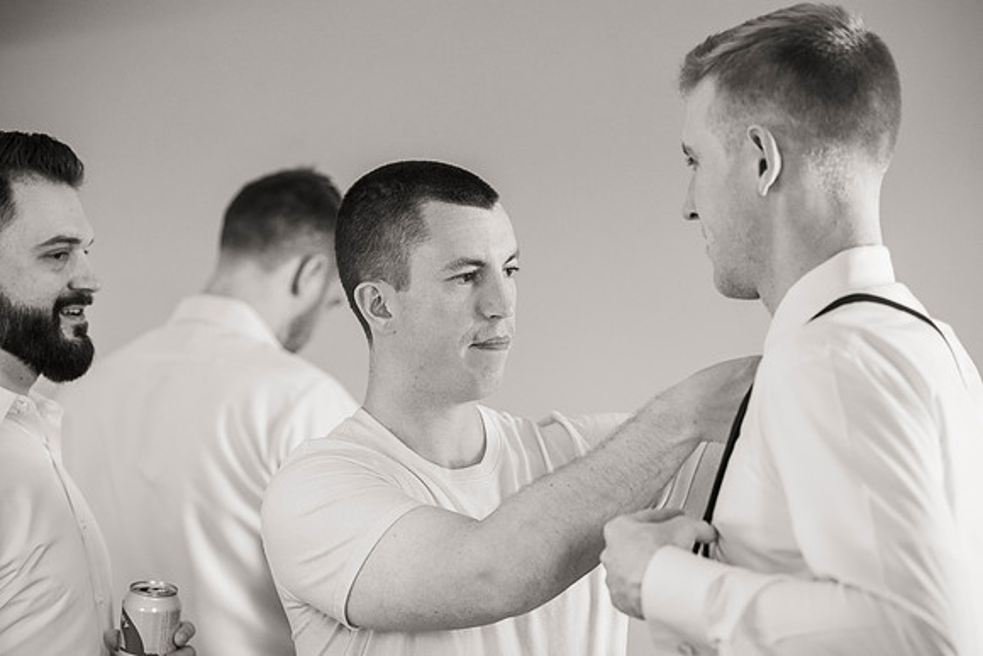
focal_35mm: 112
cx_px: 492
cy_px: 328
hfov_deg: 18.3
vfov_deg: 12.2
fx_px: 3059
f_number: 3.5
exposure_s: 1/250
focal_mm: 112
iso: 3200
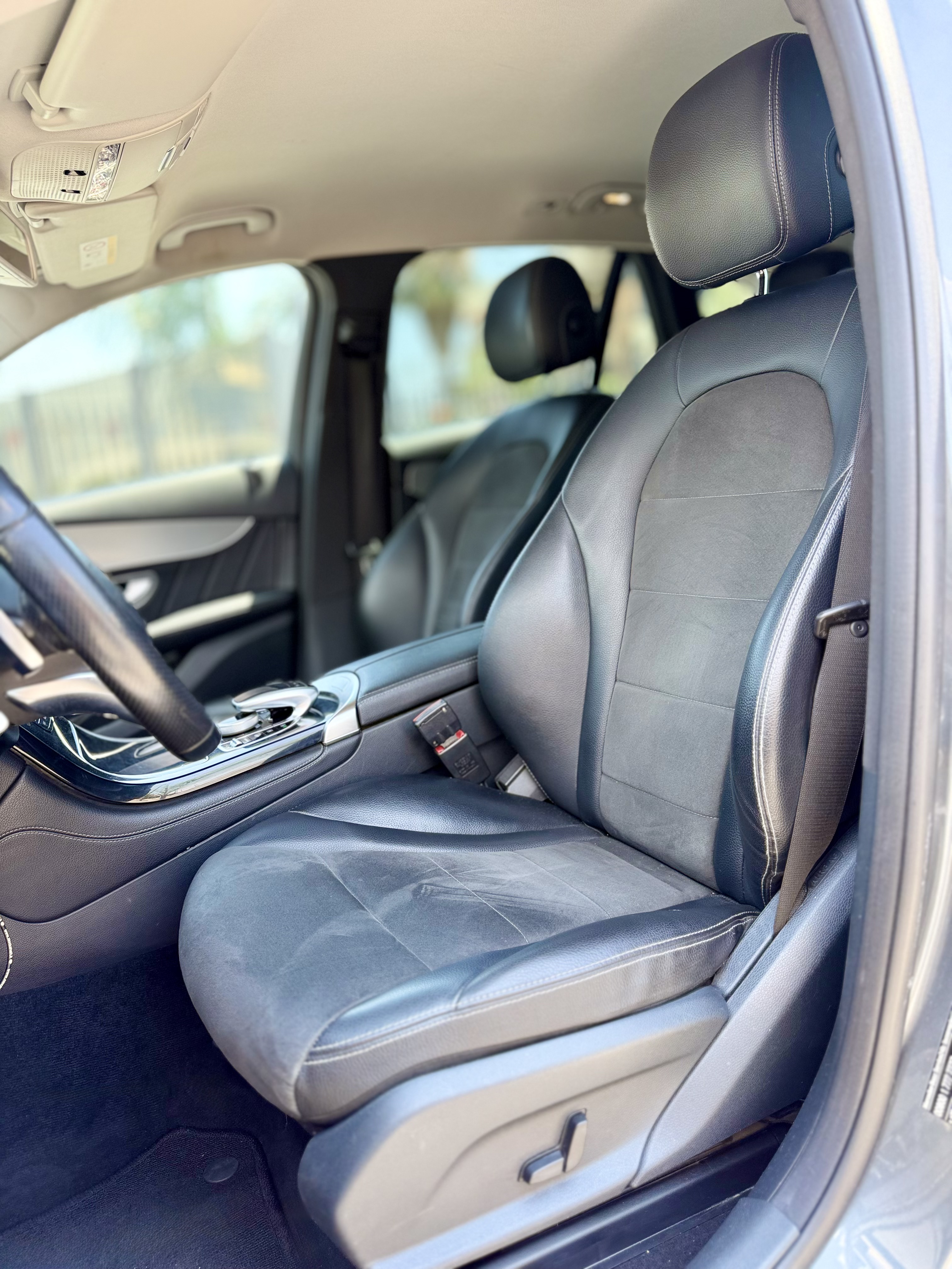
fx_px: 880
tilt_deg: -10.1
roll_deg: +6.2
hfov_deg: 56.8
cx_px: 476
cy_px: 634
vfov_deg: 71.6
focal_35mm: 24
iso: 80
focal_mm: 6.76
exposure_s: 1/172
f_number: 1.78
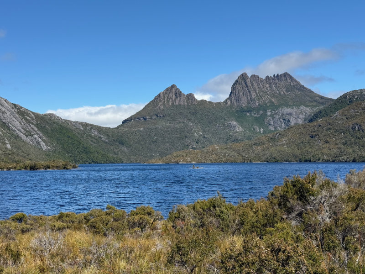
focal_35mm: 48
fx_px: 506
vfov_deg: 30.3
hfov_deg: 39.7
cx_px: 182
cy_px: 137
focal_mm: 6.8
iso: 64
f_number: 1.8
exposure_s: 1/3704
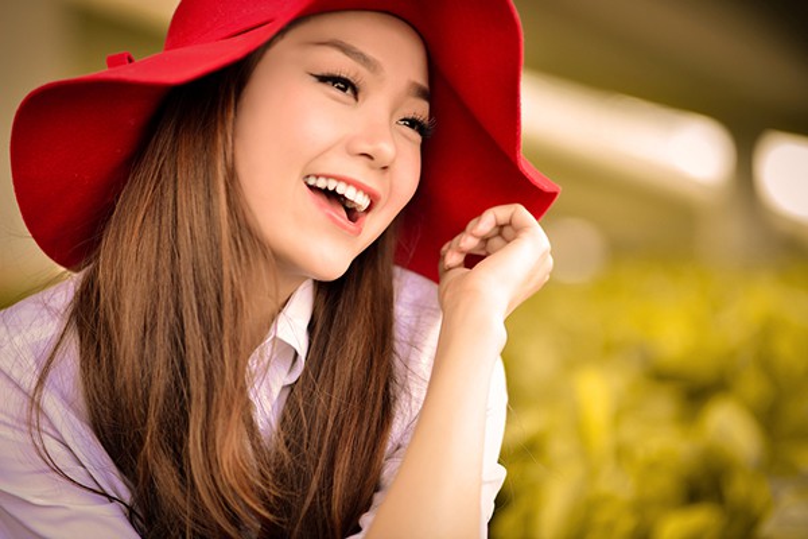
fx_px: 1908
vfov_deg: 16.1
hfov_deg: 23.9
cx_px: 404
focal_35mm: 85
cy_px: 270
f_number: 2
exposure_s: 1/400
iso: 160
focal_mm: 85
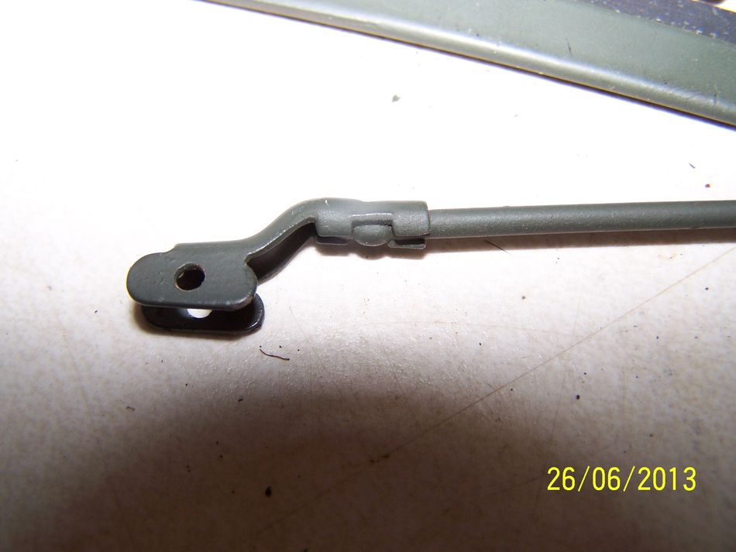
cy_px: 276
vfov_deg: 37.7
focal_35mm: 38
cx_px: 368
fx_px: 808
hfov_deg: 49.0
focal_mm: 6.3
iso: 80
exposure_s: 1/60
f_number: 2.8
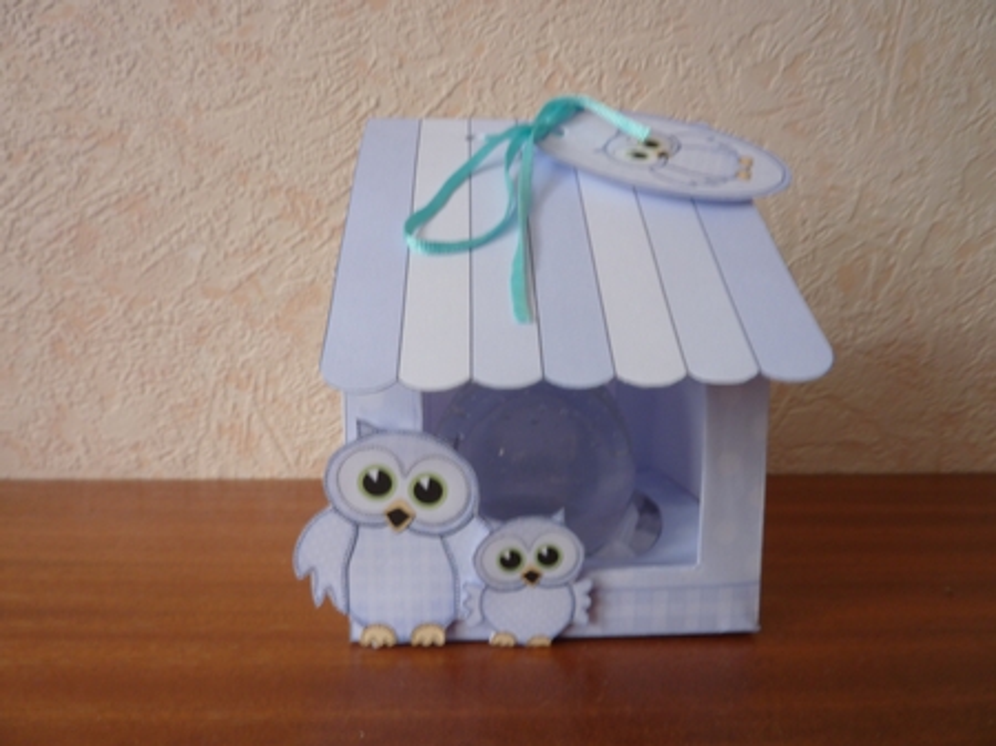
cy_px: 373
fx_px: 719
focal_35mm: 25
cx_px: 498
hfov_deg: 69.4
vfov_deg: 54.8
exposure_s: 1/10
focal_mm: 4.1
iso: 80
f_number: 3.3
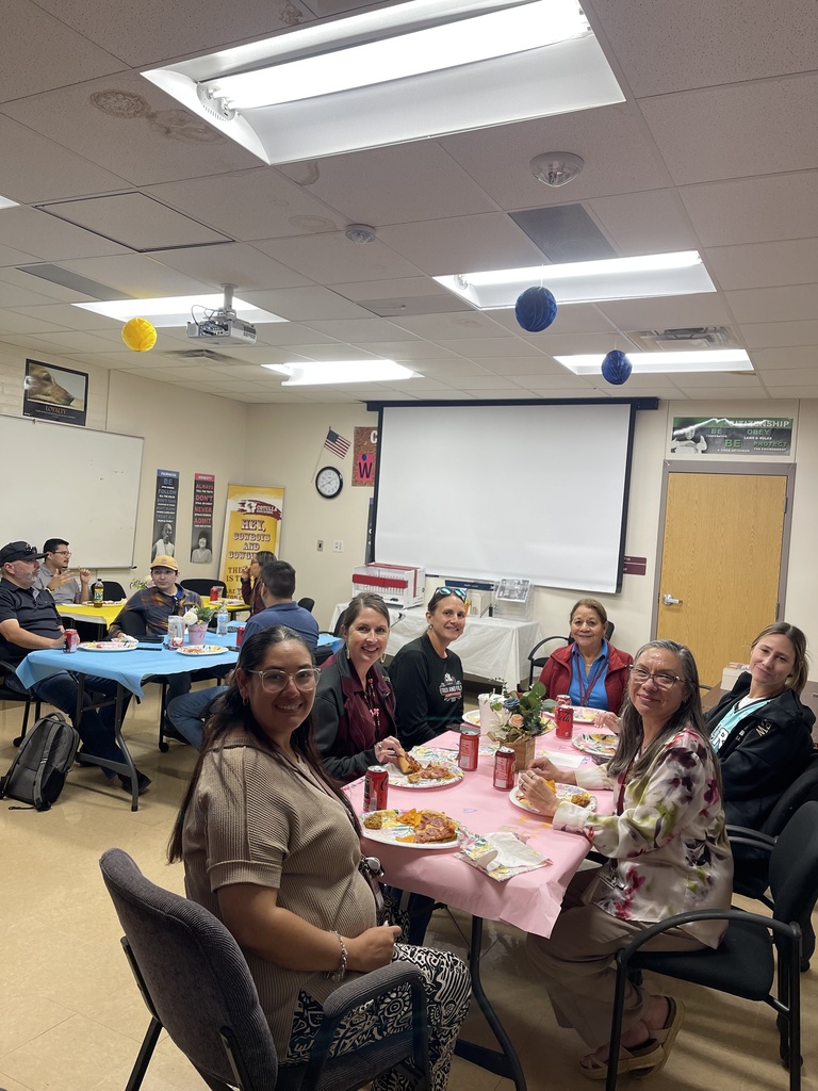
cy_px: 546
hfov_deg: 54.9
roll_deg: -3.8
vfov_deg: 69.4
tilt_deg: -0.9
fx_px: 788
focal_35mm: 25
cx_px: 409
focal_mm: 5.1
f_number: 1.6
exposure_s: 1/120
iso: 125
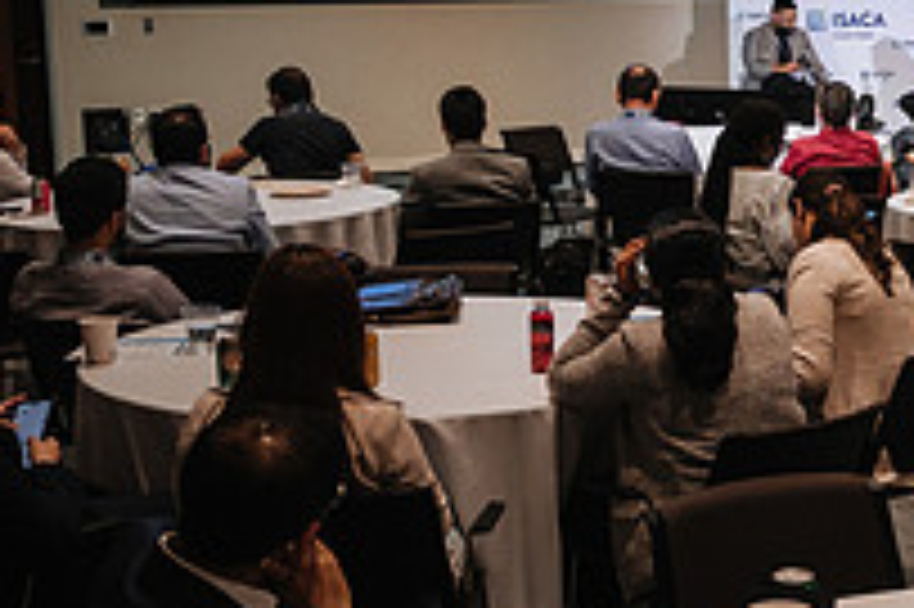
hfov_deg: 25.5
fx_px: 1953
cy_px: 330
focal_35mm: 77
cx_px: 836
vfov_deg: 17.7
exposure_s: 1/80
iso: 800
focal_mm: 16
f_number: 2.8
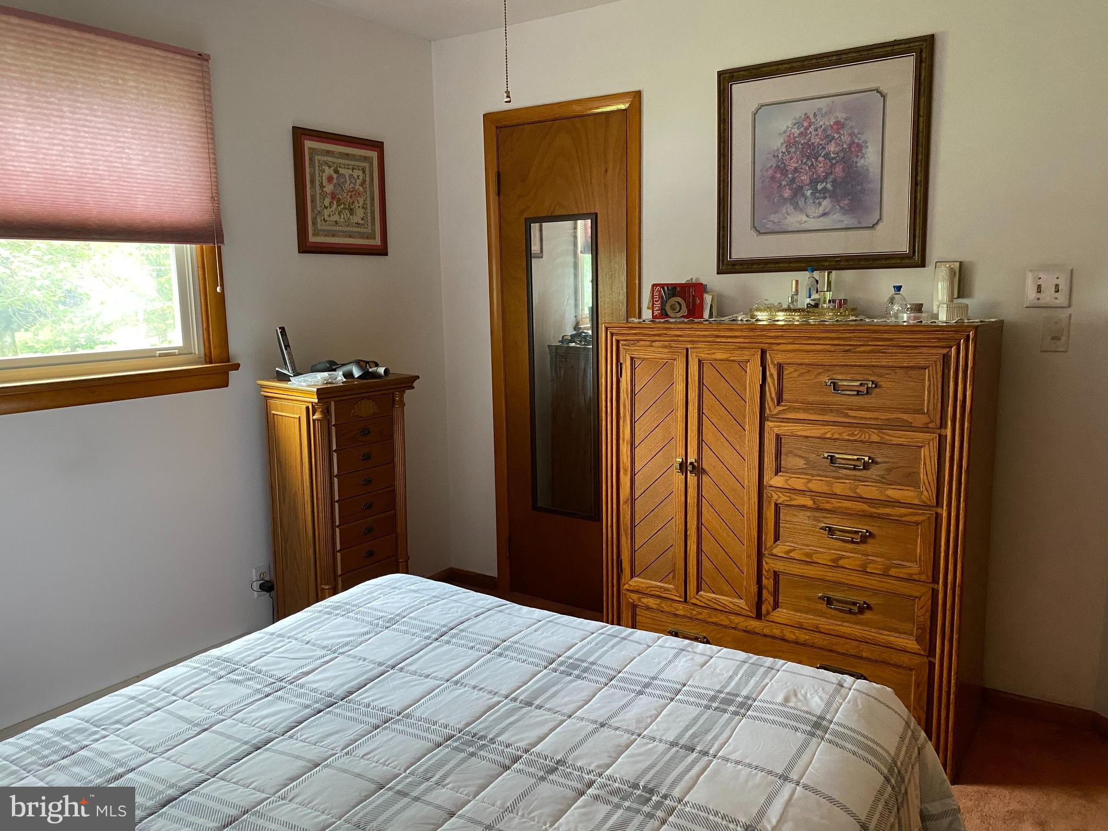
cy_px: 416
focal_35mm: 26
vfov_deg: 53.1
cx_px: 554
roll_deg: +1.1
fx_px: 832
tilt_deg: -9.0
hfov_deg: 67.3
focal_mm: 4.25
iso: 320
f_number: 1.8
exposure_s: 1/60
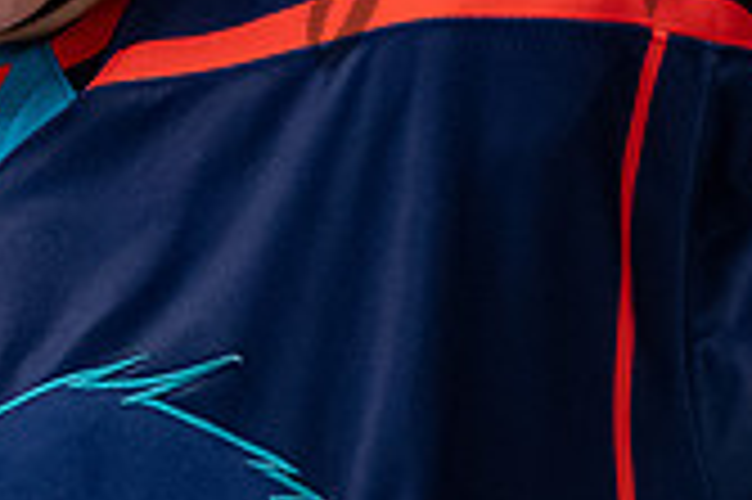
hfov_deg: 1.7
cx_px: -68
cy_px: -254
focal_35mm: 1199
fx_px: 25021
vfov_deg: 1.1
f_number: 3.2
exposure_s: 1/800
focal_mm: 200
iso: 2000
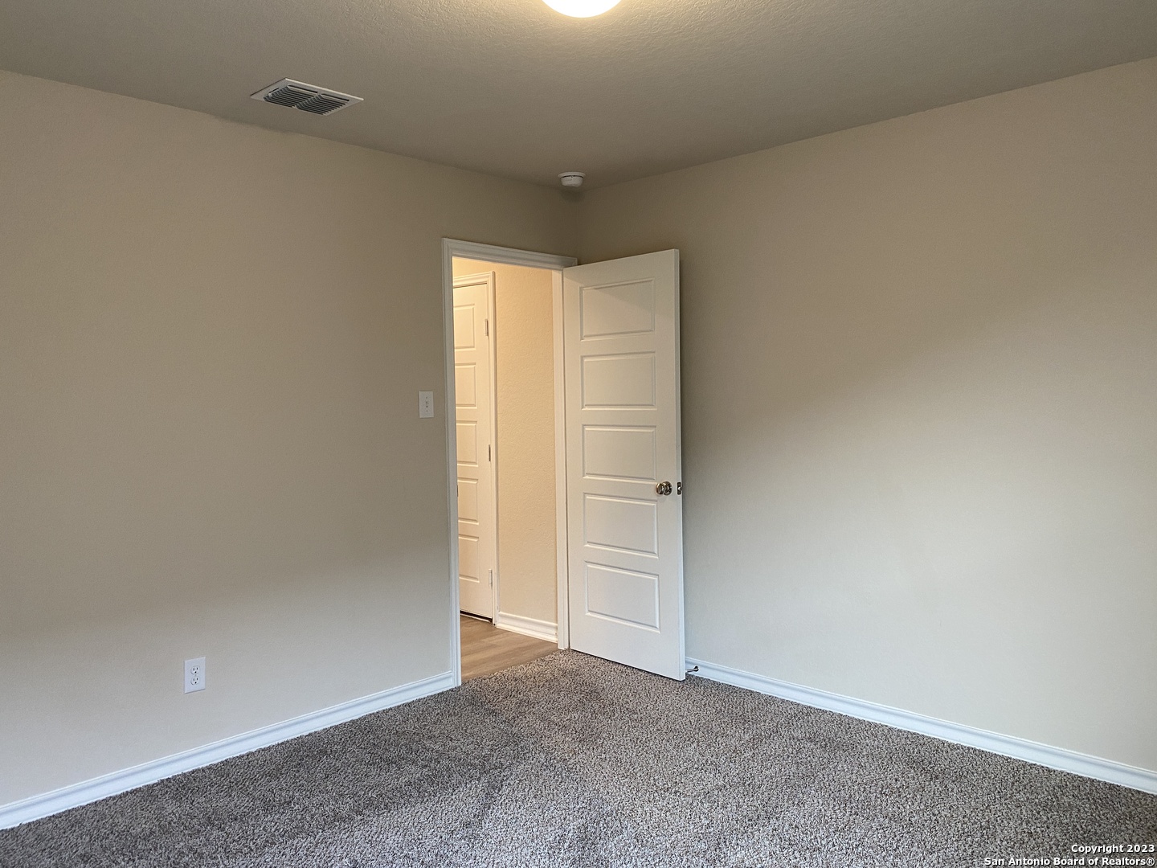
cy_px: 434
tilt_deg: -1.1
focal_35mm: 26
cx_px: 578
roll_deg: +1.0
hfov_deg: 67.3
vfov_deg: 53.1
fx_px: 869
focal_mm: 4.25
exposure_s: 1/60
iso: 100
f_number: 1.8
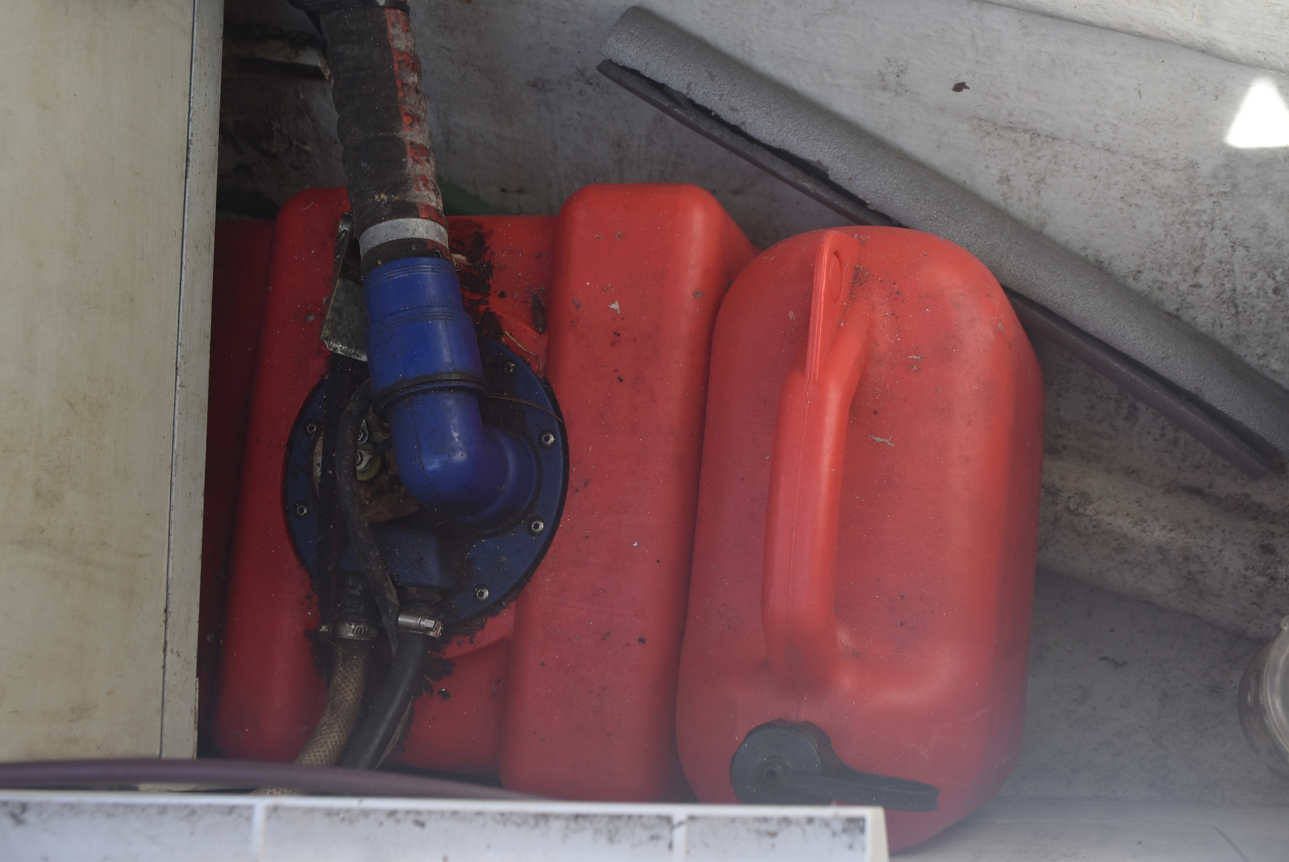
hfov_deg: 46.4
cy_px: 431
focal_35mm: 42
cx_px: 644
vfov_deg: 31.9
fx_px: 1505
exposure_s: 1/160
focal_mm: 28
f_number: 6.3
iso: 400
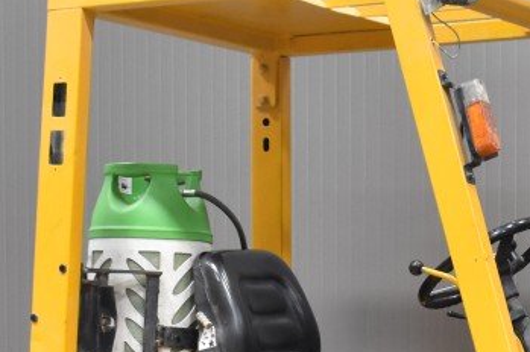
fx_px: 1746
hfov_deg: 17.0
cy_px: 408
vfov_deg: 11.3
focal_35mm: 119
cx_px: 497
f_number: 5
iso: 1250
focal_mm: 23
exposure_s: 1/30
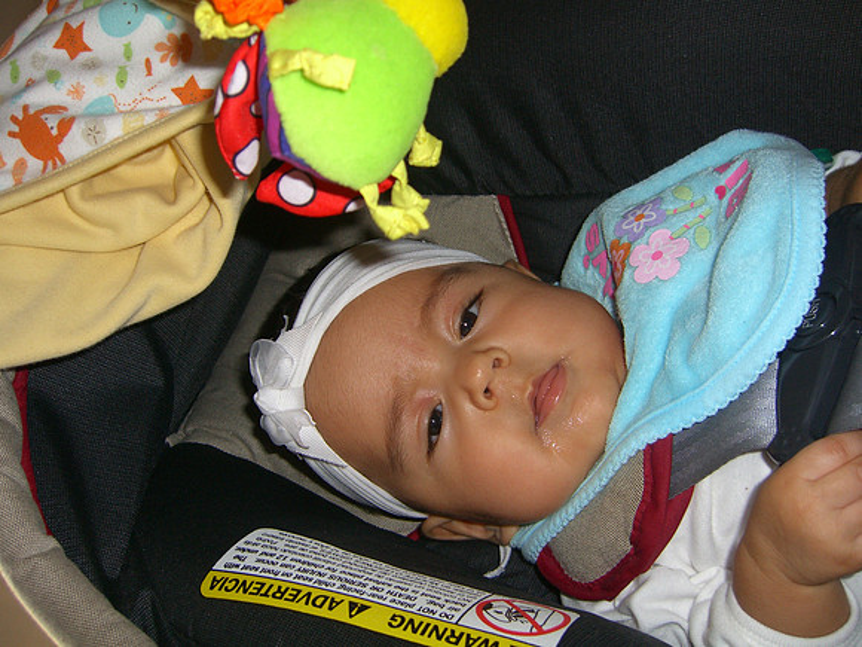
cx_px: 431
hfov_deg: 49.0
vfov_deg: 37.7
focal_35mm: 38
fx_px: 946
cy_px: 324
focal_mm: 7.9
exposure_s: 1/60
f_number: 2.8
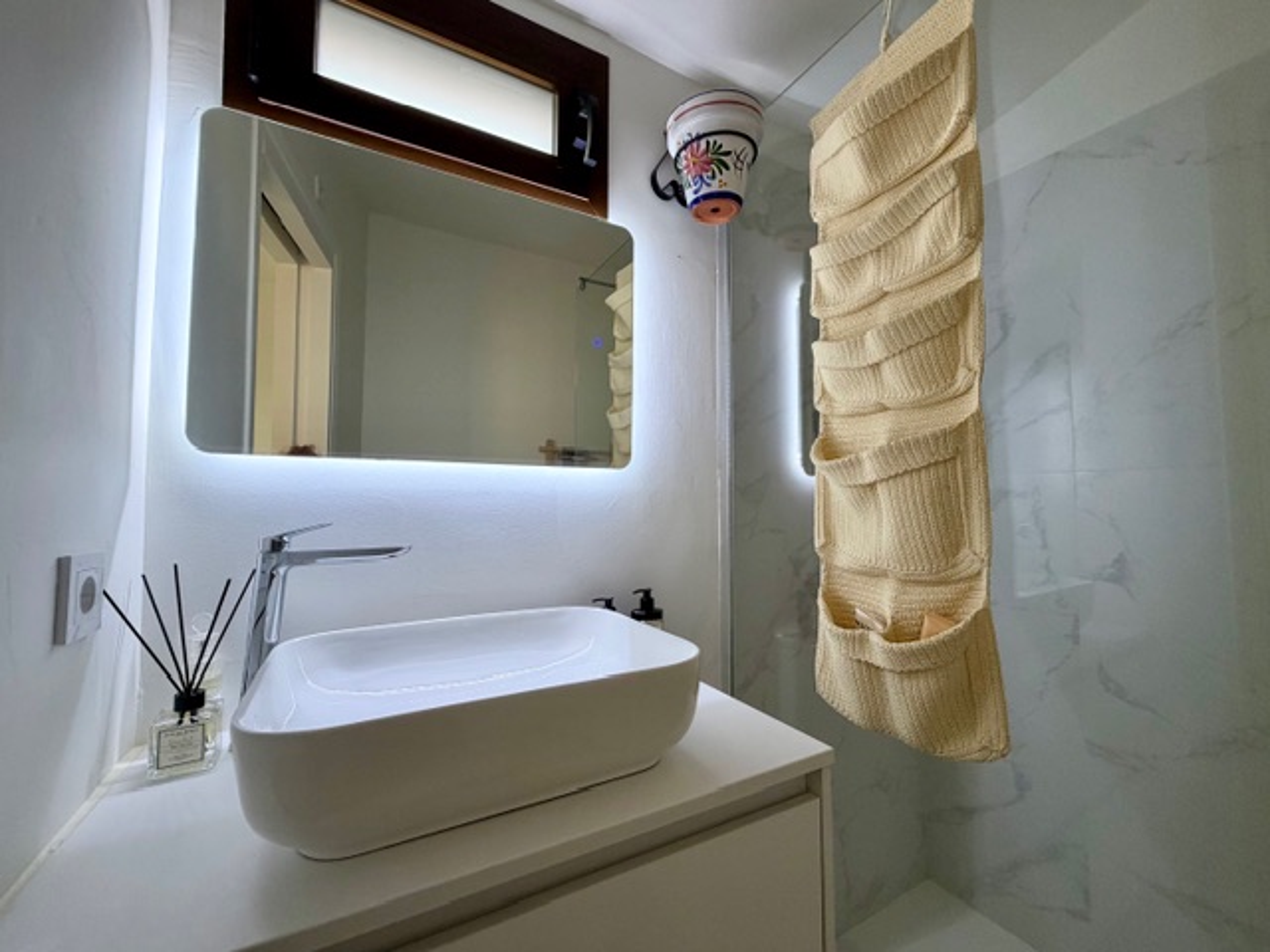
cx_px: 635
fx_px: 514
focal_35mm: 14
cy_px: 476
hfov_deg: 102.1
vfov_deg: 85.7
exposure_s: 1/121
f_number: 2.2
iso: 200
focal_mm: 2.22
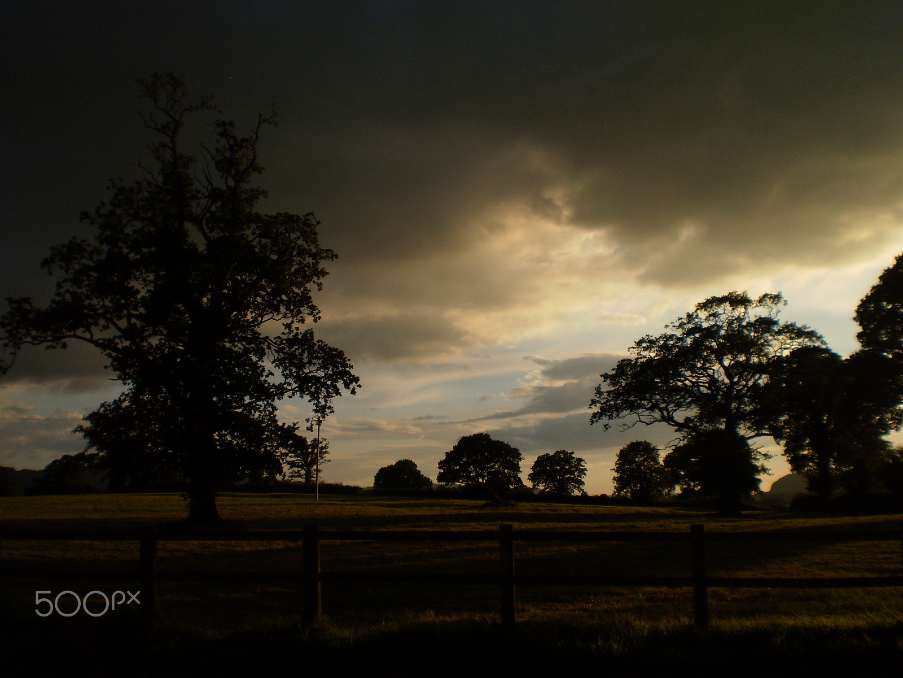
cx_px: 452
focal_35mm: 36
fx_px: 939
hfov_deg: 51.4
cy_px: 339
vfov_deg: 39.7
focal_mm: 6.3
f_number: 4.6
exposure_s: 1/1250
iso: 64
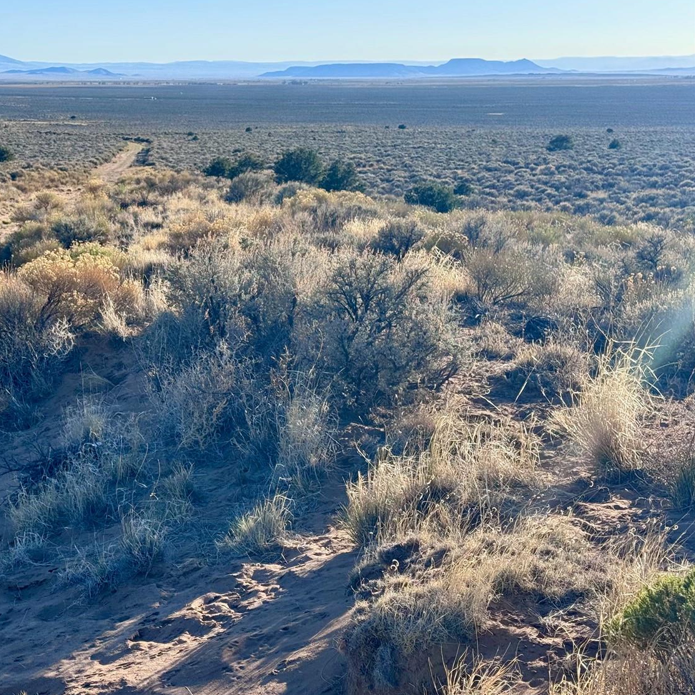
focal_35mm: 61
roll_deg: +0.7
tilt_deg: -11.7
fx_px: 1386
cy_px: 358
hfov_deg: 27.9
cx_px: 198
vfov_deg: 28.2
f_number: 1.78
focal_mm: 6.76
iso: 64
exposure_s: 1/2179
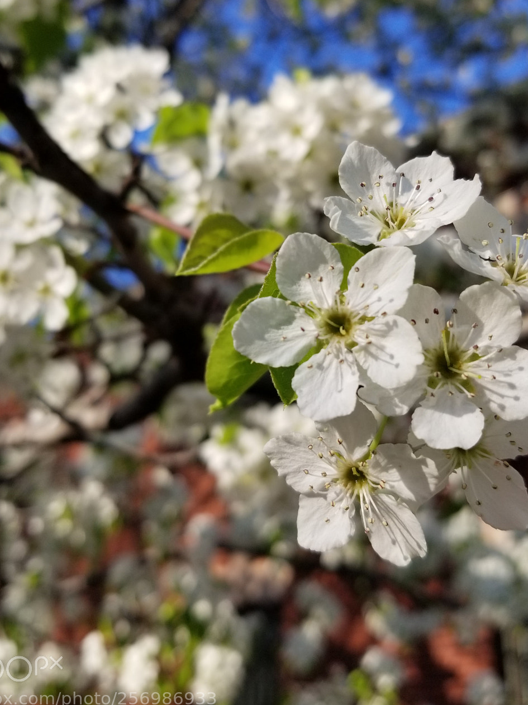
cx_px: 259
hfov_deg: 42.9
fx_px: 671
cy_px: 295
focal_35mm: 33
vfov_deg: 55.1
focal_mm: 4.25
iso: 50
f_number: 1.7
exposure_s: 1/1188
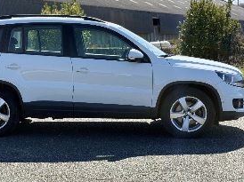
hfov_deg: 26.5
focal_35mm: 73
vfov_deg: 20.1
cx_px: 76
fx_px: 514
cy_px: 95
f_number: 1.78
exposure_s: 1/2865
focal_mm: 6.76
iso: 80
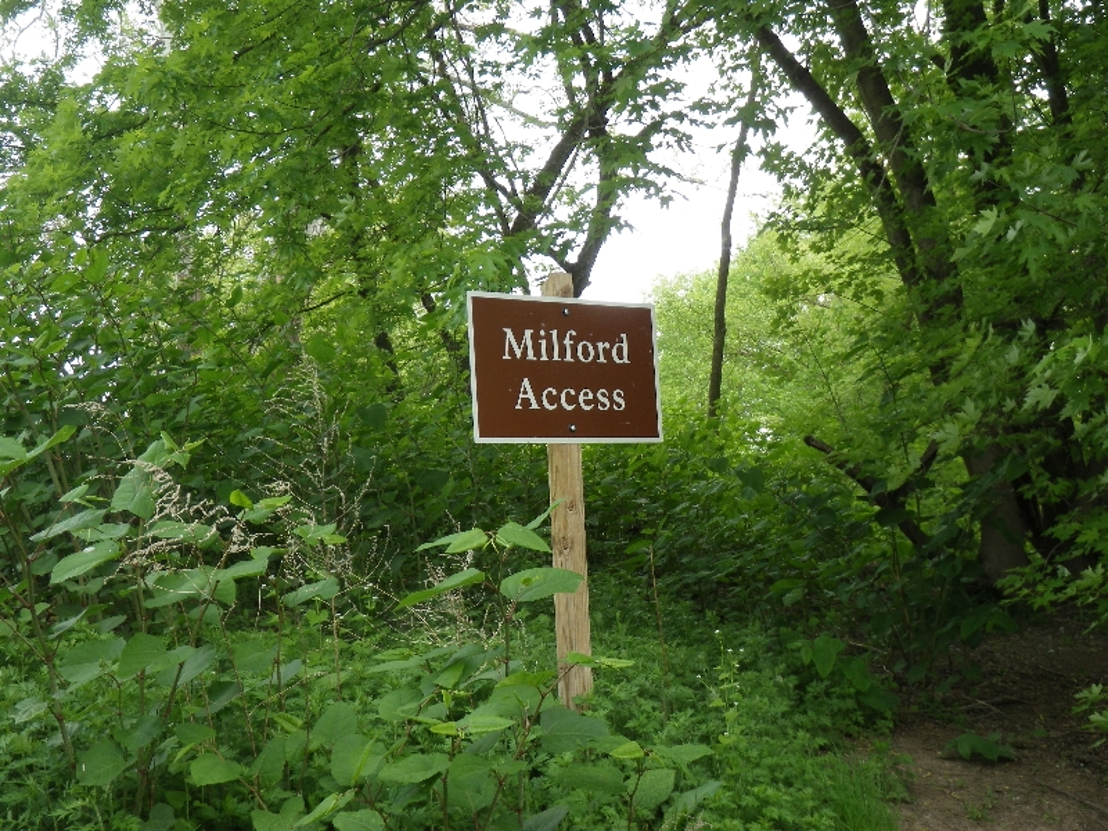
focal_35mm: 42
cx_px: 554
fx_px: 1344
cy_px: 416
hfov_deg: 44.8
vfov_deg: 34.3
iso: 80
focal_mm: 7.5
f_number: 4.2
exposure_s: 1/80
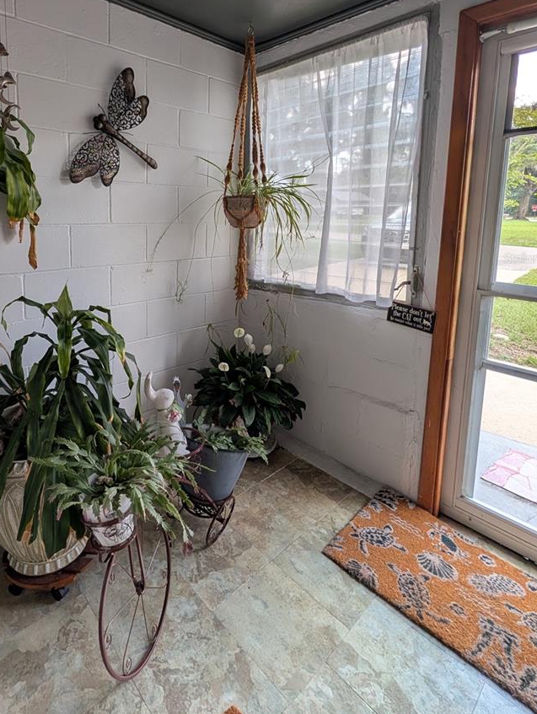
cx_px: 183
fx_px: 351
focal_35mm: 17
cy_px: 258
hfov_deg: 72.8
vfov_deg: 88.7
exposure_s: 1/217
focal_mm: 2.02
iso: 47
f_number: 1.7
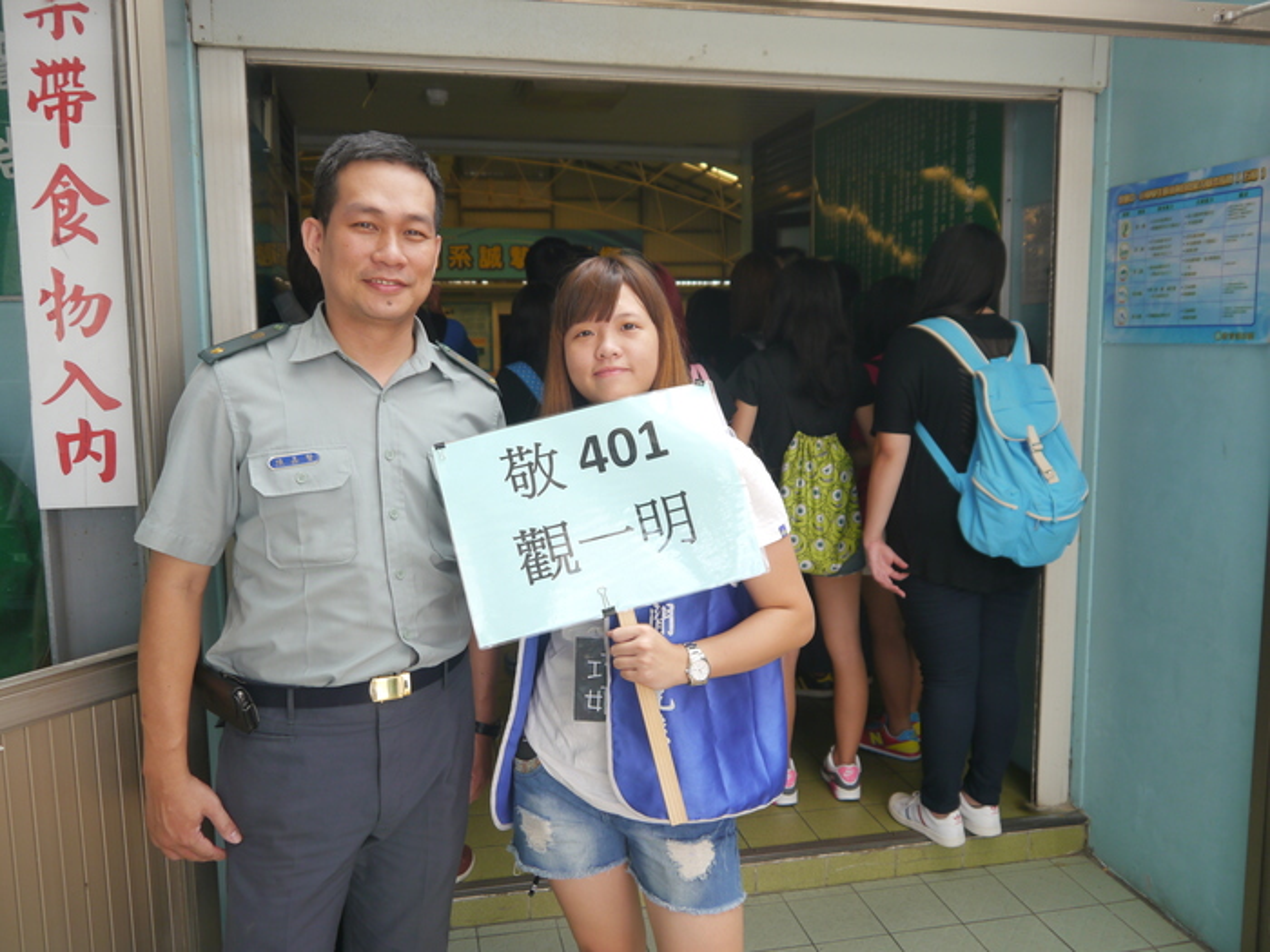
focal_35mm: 30
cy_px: 476
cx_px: 635
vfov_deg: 46.8
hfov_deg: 60.0
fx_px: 1101
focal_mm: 15
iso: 160
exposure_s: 1/160
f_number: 3.5
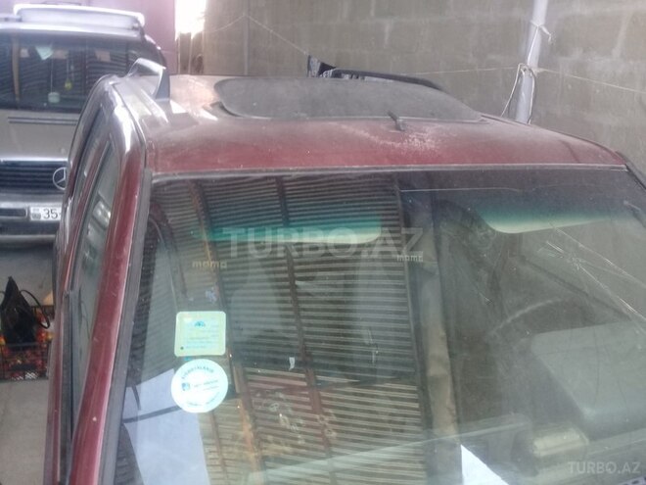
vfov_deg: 45.4
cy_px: 242
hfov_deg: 58.4
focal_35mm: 31
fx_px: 579
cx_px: 323
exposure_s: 1/50
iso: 64
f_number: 2.2
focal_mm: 3.3
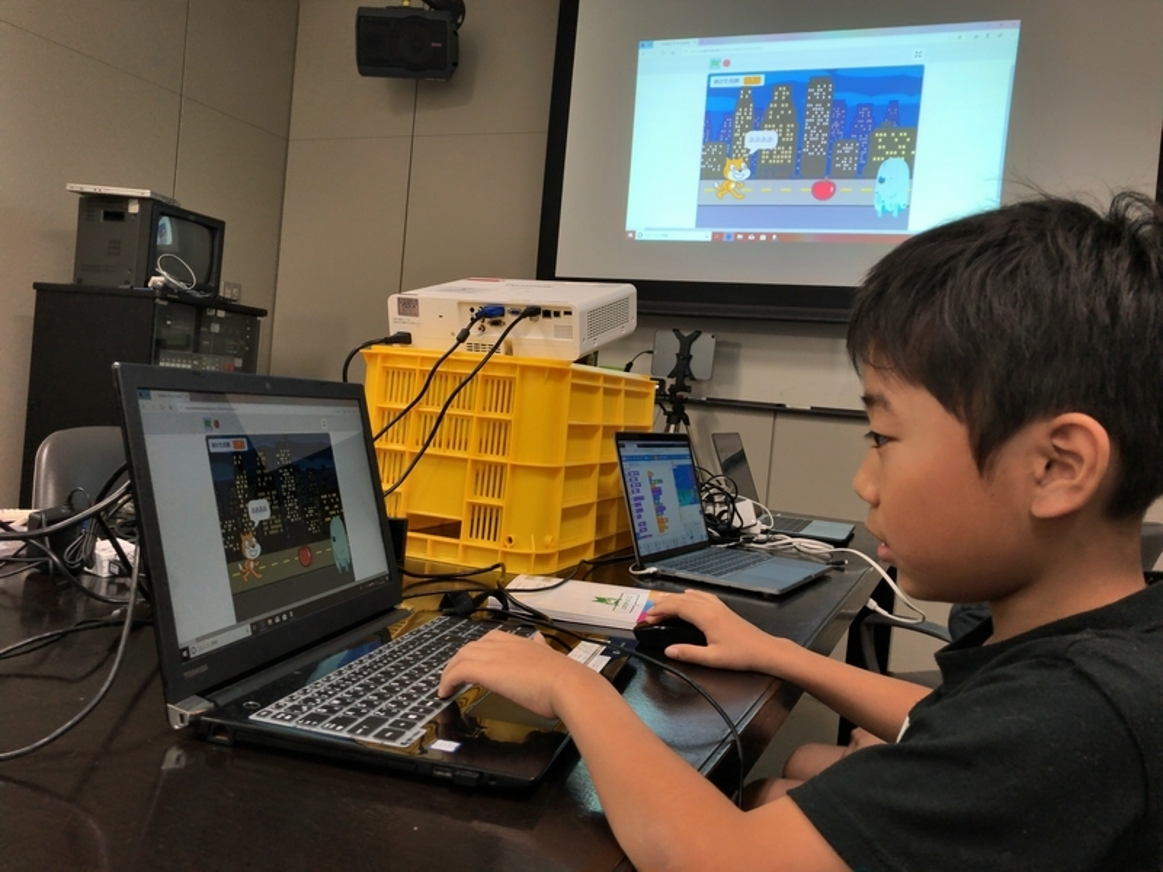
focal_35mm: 28
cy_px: 436
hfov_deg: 63.4
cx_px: 582
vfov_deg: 49.7
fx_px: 941
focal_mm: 3.99
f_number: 1.8
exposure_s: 1/60
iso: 32
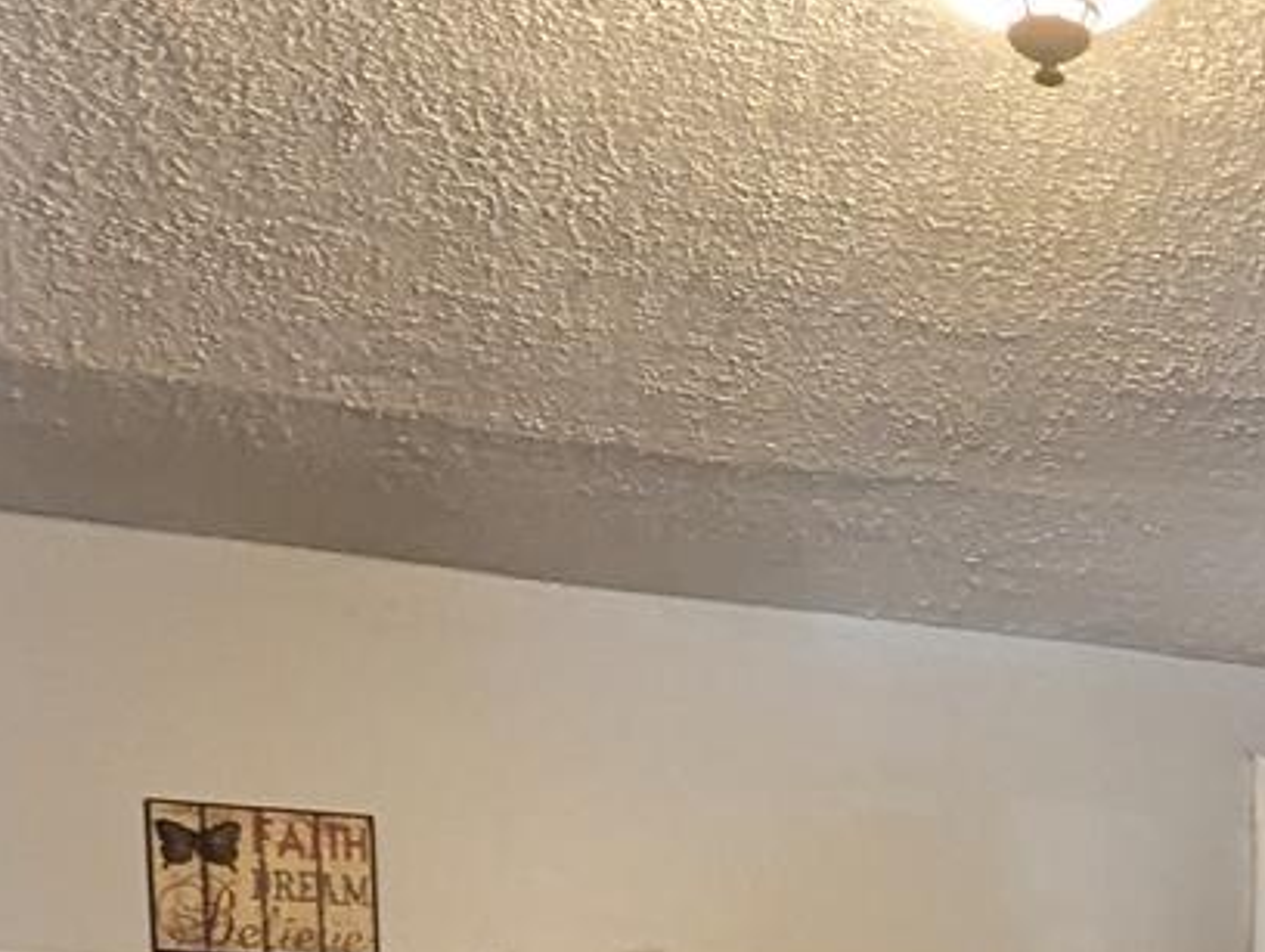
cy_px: 1833
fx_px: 2927
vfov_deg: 15.3
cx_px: 1370
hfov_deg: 23.0
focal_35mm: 80
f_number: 2.2
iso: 131
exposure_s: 1/40
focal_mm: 2.35
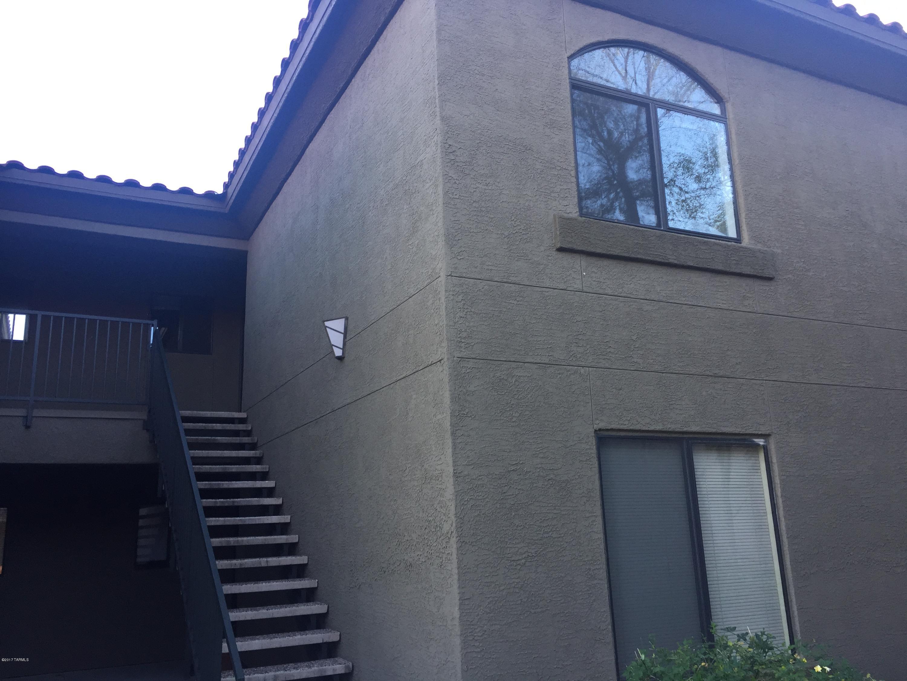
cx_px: 454
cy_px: 340
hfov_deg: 61.7
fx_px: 760
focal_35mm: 29
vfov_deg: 48.2
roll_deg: +2.2
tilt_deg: +13.0
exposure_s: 1/120
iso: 50
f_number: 2.2
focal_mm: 4.15
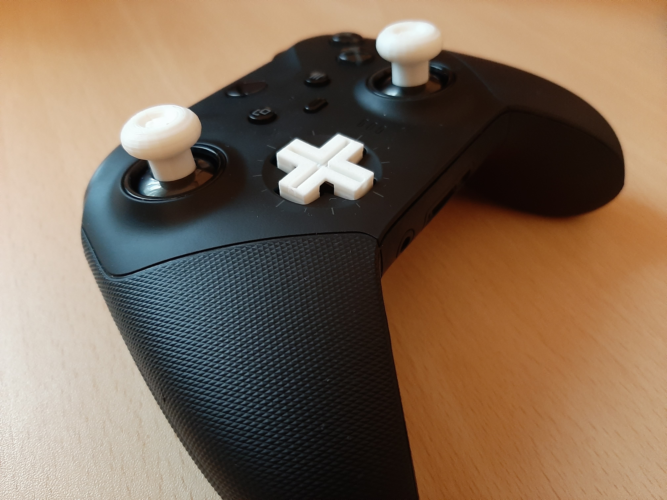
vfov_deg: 53.1
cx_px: 334
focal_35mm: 26
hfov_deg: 67.3
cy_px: 250
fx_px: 501
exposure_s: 1/25
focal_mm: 3.93
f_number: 1.7
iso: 320
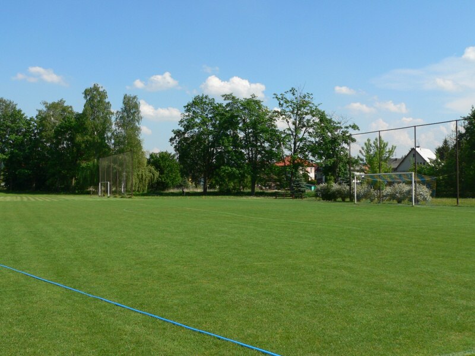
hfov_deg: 45.8
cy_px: 178
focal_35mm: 41
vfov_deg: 35.1
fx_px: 563
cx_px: 238
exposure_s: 1/500
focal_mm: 6.8
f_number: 4.6
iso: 80
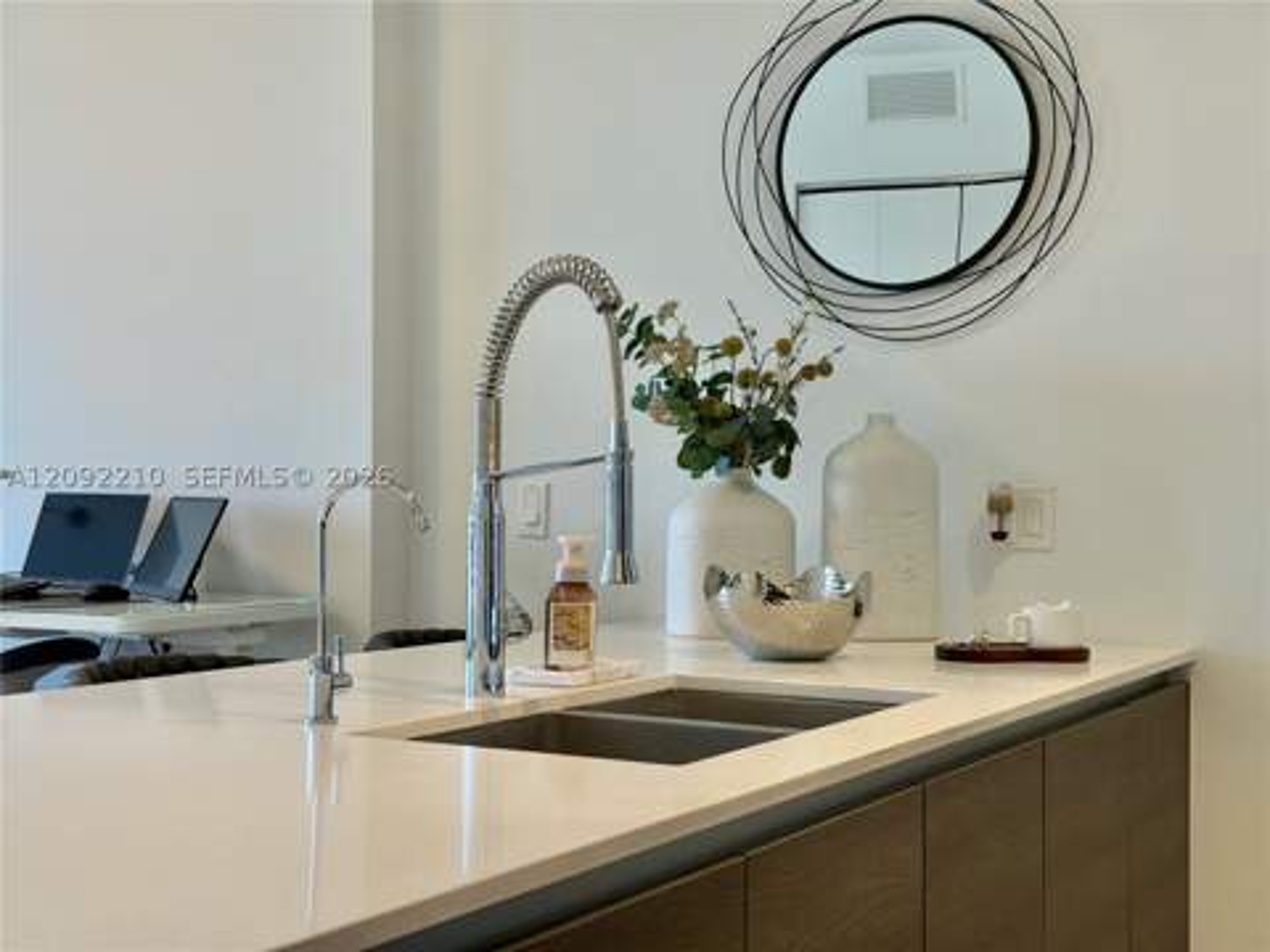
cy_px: 476
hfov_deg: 39.7
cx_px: 635
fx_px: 1761
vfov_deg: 30.3
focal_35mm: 48
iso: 100
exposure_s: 1/120
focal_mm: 6.76
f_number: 1.78
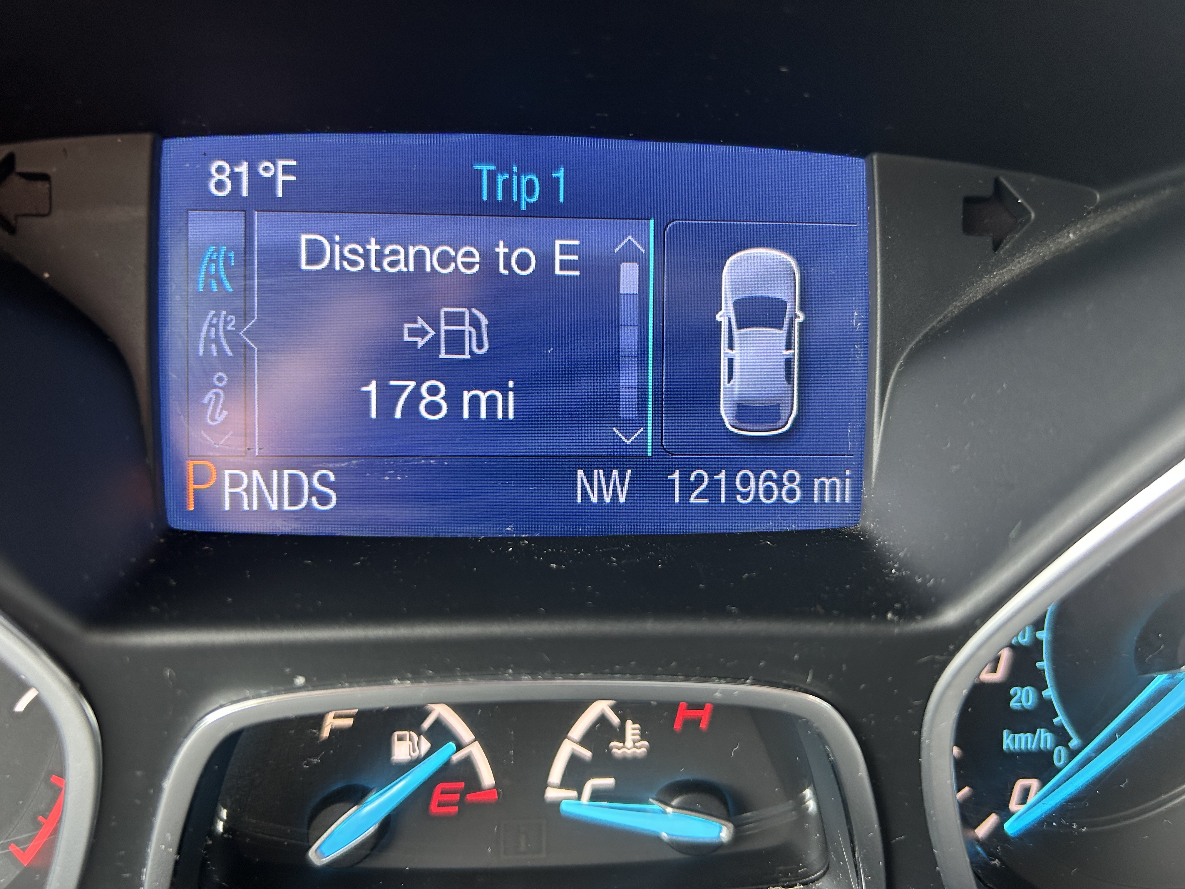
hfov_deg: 67.3
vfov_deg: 53.1
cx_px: 592
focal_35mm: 26
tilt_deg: -21.9
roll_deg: -7.4
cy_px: 444
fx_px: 890
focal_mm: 5.7
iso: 125
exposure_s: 1/62
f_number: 1.5
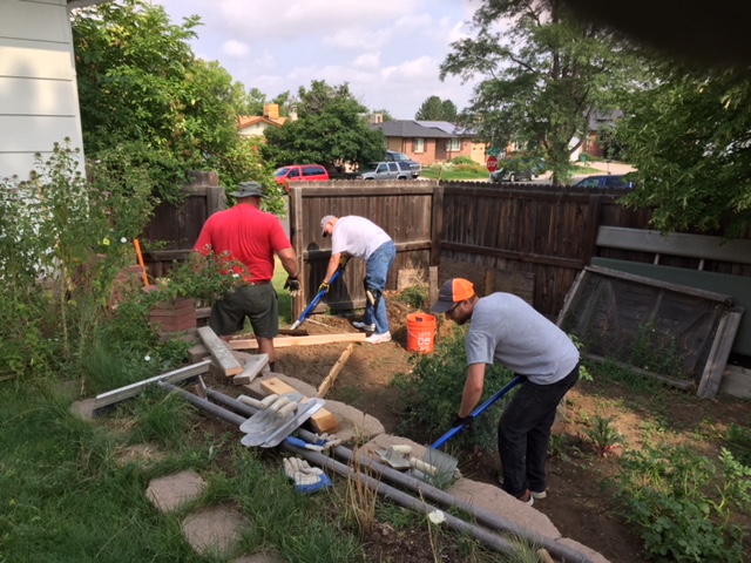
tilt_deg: -13.9
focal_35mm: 29
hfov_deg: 61.7
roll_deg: -2.3
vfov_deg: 48.2
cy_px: 282
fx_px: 629
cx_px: 376
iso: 32
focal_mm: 4.15
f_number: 2.2
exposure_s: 1/670
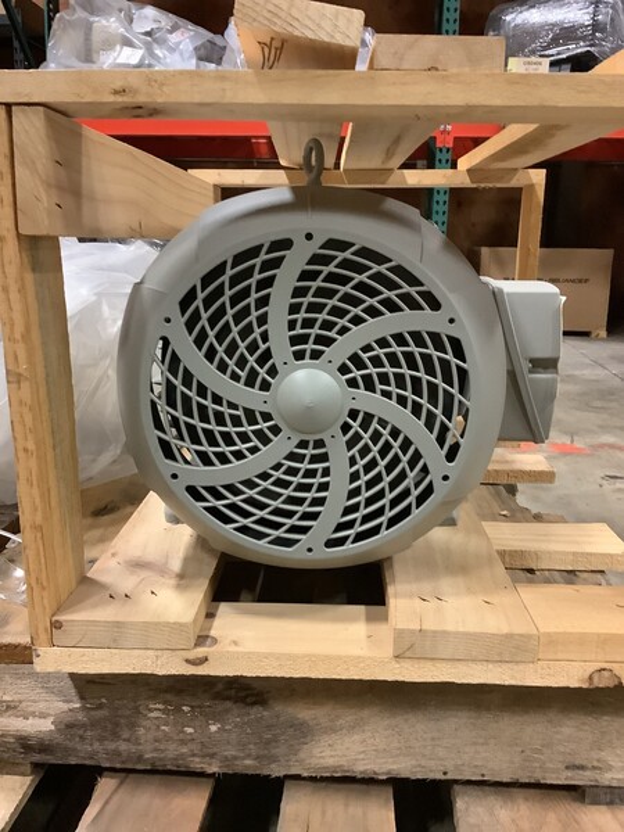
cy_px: 416
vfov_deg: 58.4
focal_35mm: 31
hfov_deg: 45.4
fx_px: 745
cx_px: 312
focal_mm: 3.3
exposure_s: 1/30
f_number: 2.4
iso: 320
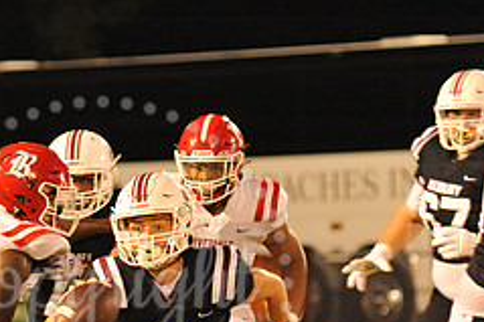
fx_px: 6529
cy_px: 288
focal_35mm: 486
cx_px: 99
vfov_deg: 2.8
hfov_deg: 4.2
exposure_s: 1/160
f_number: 5
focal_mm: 200
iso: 5000
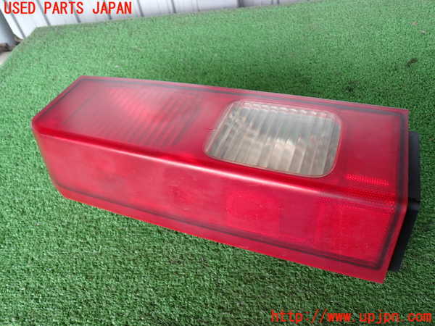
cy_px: 163
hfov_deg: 60.0
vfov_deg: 46.8
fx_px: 377
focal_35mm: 30
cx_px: 218
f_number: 2.3
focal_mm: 5.4
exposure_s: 1/60
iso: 160
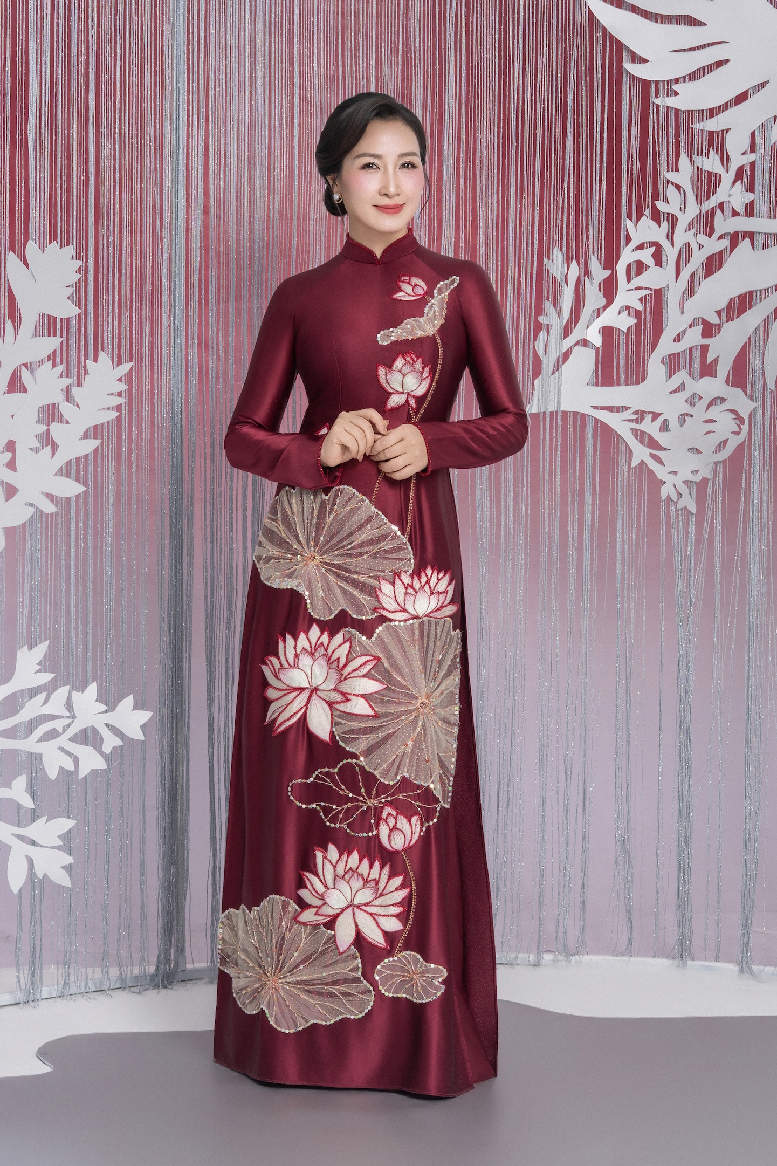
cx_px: 507
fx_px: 2331
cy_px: 616
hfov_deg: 18.9
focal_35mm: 72
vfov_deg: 28.1
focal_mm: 55
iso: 320
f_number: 7.1
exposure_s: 1/160
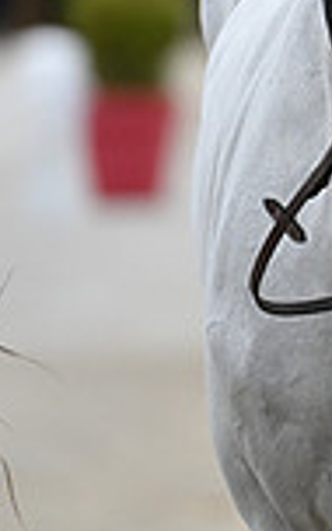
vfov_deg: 1.3
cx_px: 776
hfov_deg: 0.8
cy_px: -44
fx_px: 22598
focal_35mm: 1561
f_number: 5.6
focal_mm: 400
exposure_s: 1/1600
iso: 500
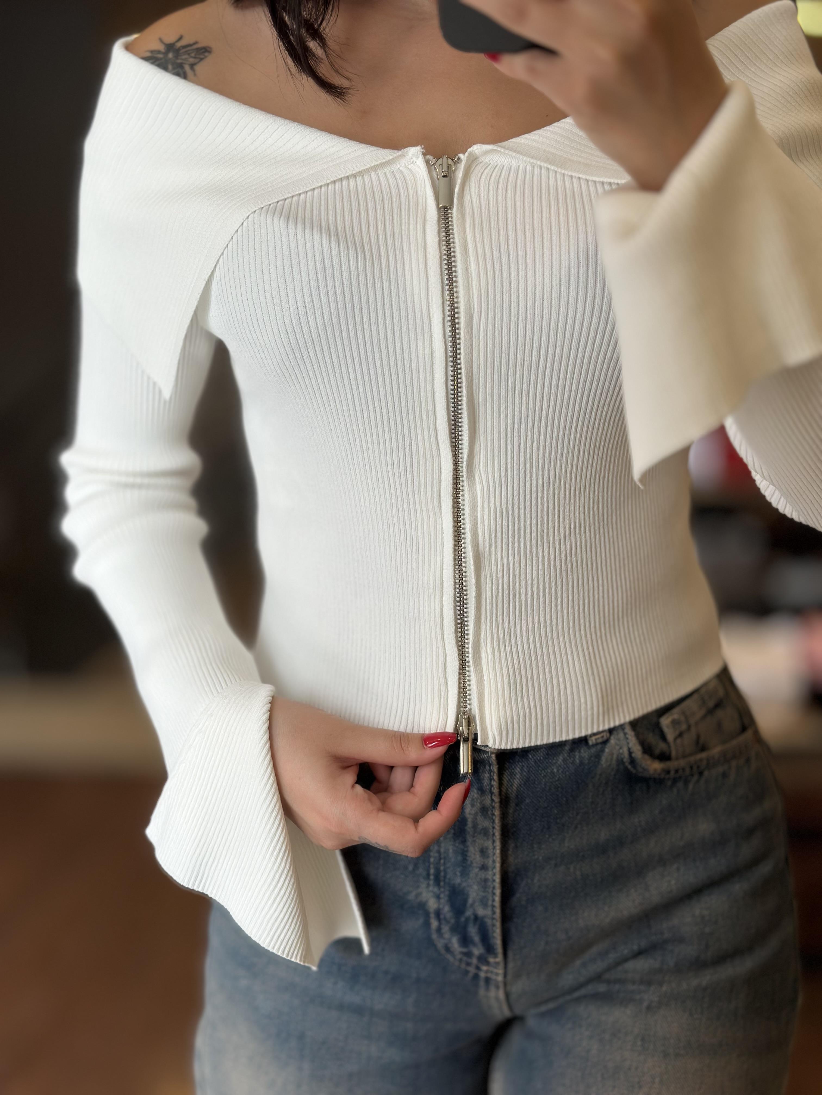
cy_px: 548
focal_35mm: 48
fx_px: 1520
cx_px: 411
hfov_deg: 30.3
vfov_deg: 39.7
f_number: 1.78
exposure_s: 1/452
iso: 80
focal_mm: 6.86
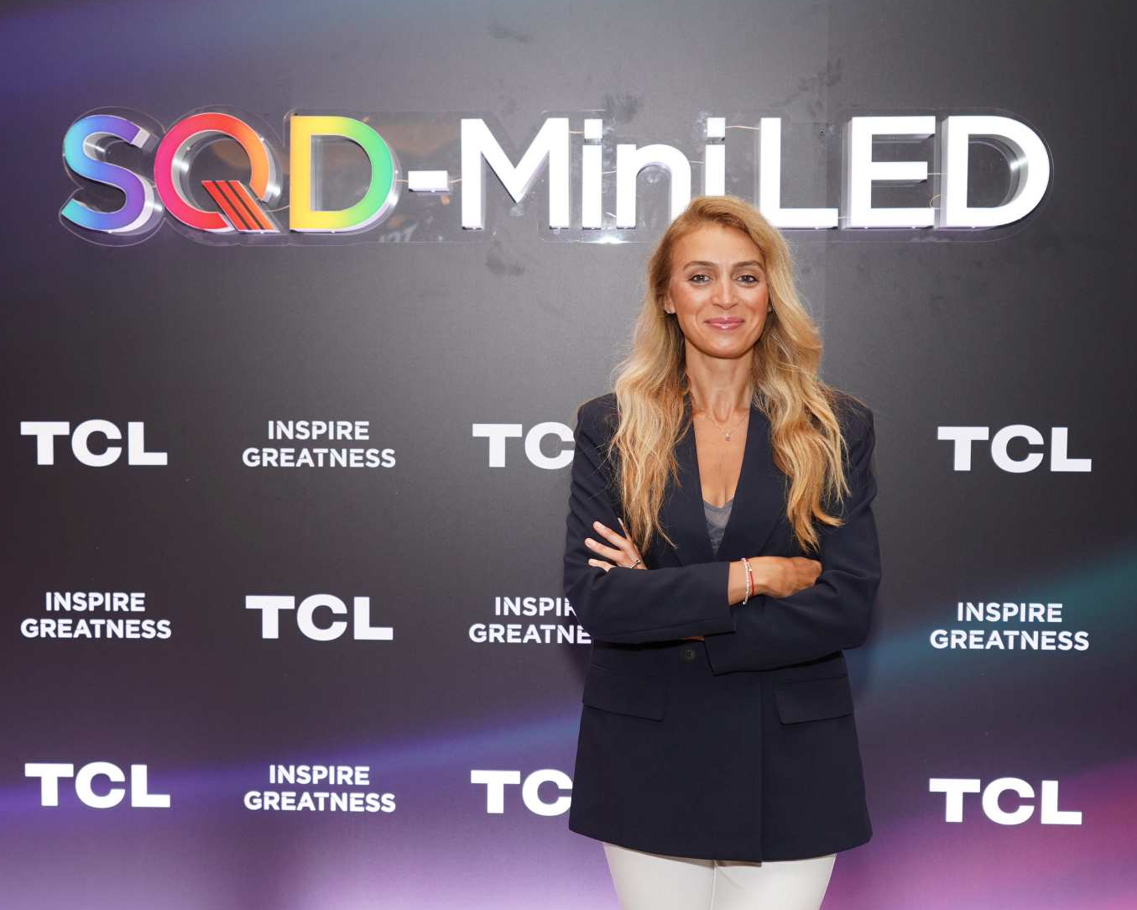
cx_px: 524
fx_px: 1615
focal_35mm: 48
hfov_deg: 38.8
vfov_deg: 31.5
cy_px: 453
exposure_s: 1/250
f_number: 3.2
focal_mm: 28
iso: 500
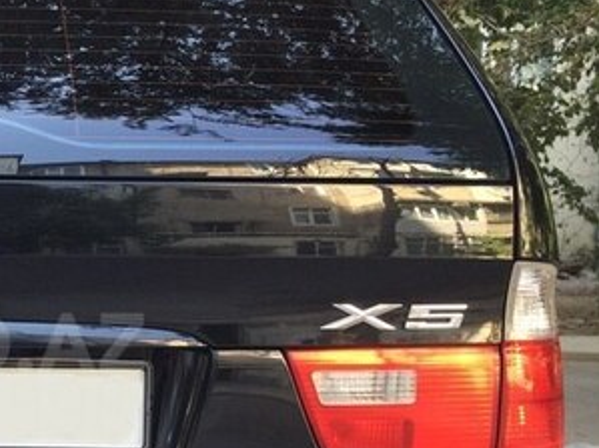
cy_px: 343
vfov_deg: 22.7
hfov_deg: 27.7
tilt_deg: -5.5
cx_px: -60
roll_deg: -1.7
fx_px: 1107
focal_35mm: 64
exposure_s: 1/50
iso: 32
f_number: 2.2
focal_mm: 4.15
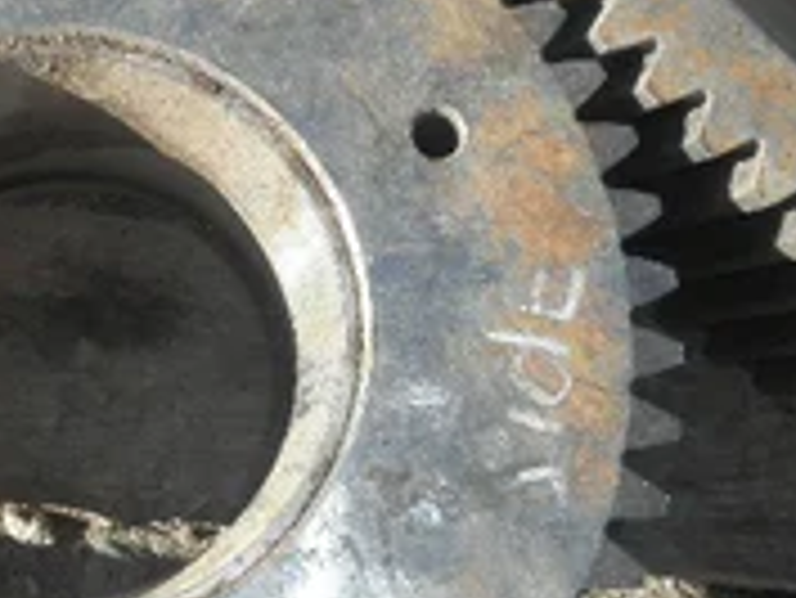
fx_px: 1818
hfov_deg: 24.2
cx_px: 121
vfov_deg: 18.7
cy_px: 364
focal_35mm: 79
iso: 64
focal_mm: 6.1
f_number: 3.2
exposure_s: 1/320
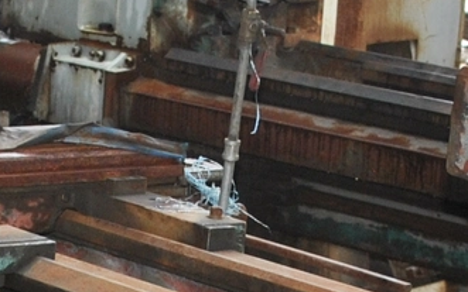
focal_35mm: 185
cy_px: 372
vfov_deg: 7.0
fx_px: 2360
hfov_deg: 11.3
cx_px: 92
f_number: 3.8
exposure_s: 1/60
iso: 200
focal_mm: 20
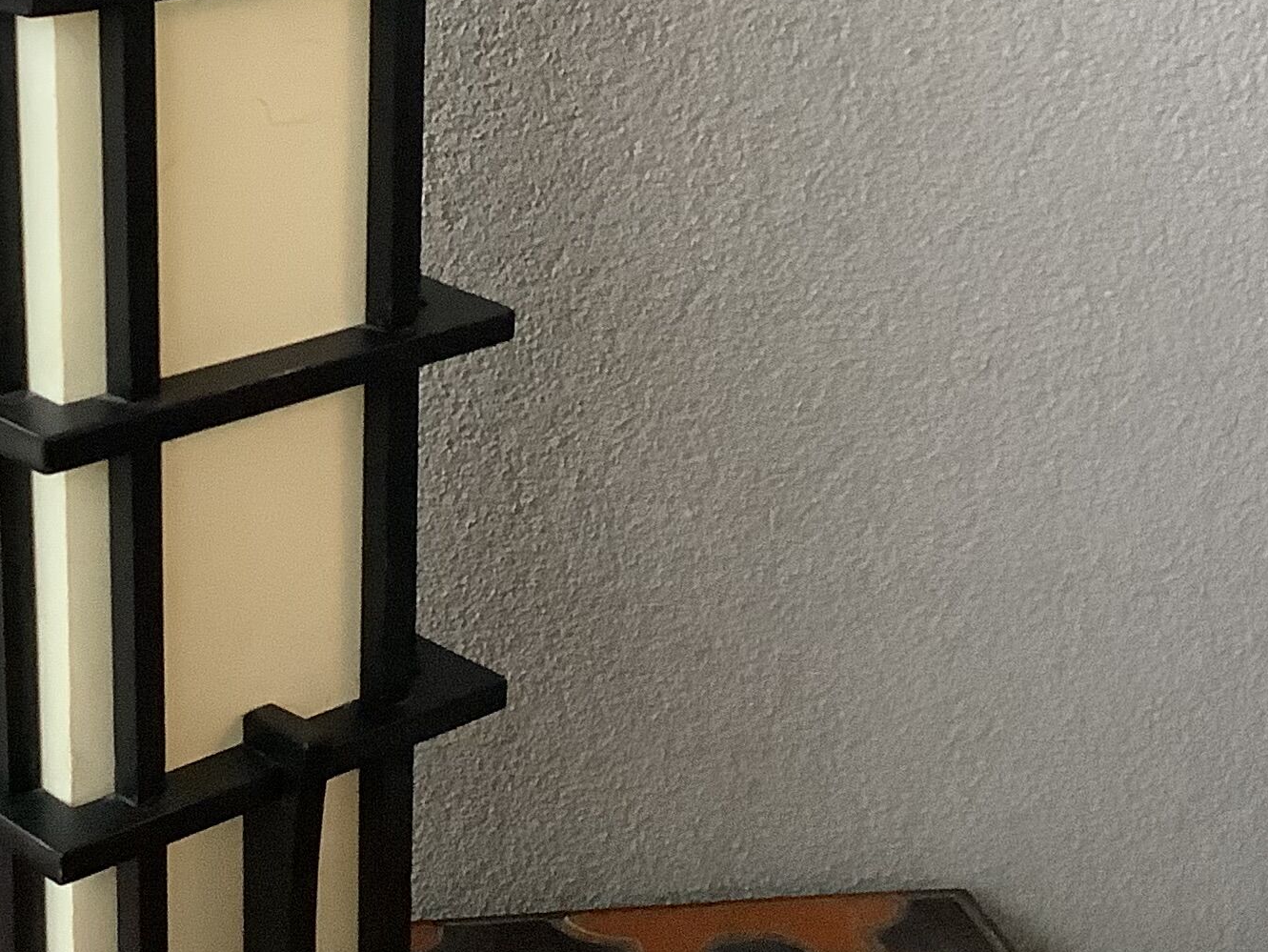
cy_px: 315
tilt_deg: -15.6
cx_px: 166
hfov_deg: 25.0
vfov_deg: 19.3
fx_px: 2785
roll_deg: +0.6
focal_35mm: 76
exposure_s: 1/50
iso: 320
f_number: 2.4
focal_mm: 3.3
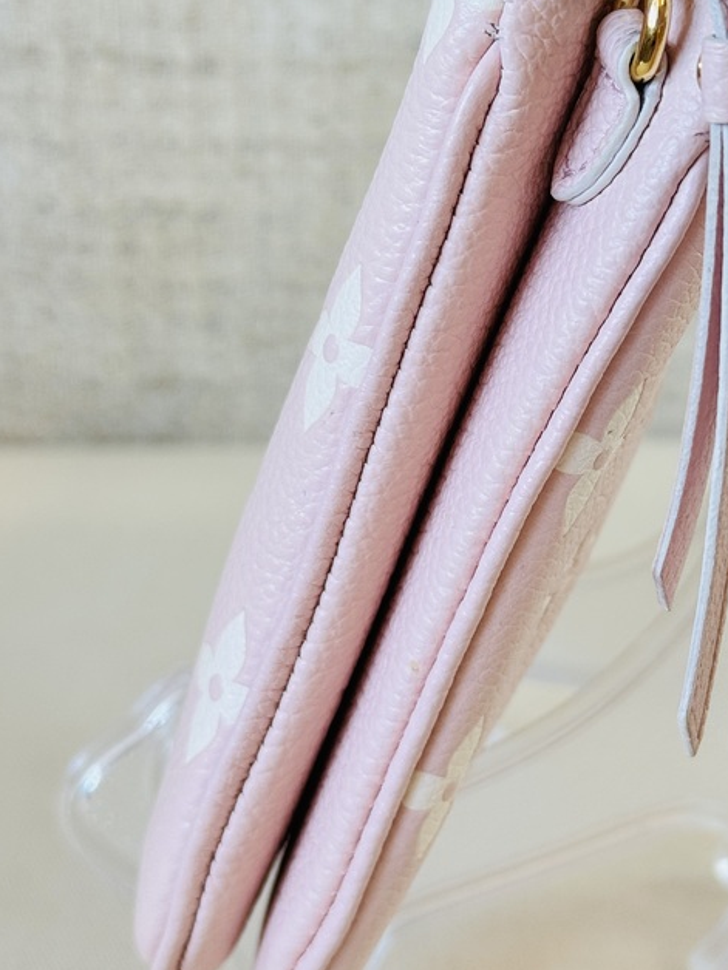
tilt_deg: -14.6
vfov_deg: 25.3
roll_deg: +0.3
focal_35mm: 77
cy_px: 358
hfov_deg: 19.0
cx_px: 544
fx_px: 2159
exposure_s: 1/100
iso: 64
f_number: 1.78
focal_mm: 6.76
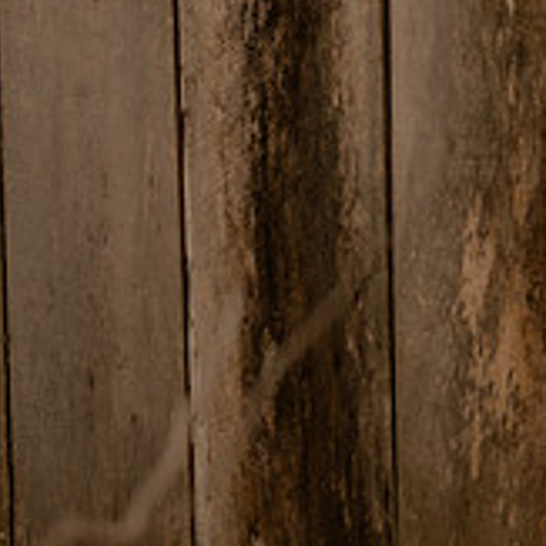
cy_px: 308
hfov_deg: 7.5
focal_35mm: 231
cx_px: 620
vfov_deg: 7.6
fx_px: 4122
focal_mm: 50
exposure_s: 1/320
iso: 250
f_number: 1.8
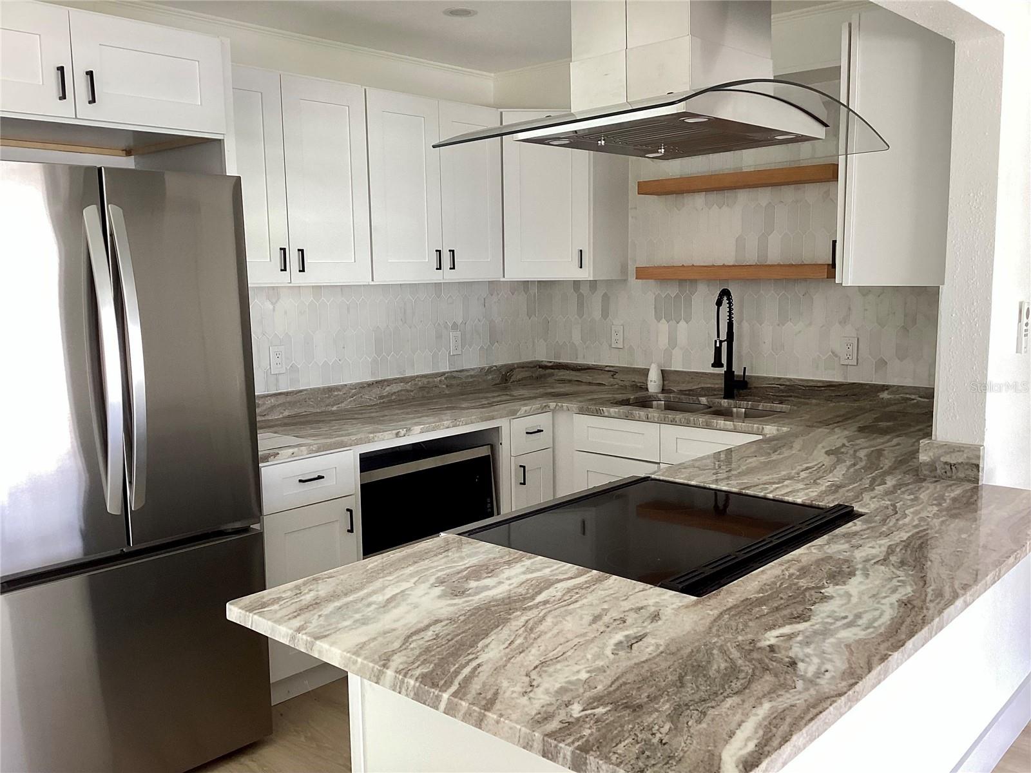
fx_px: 923
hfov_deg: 58.4
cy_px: 386
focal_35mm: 31
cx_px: 516
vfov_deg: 45.4
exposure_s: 1/60
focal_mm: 3.3
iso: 50
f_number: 2.4
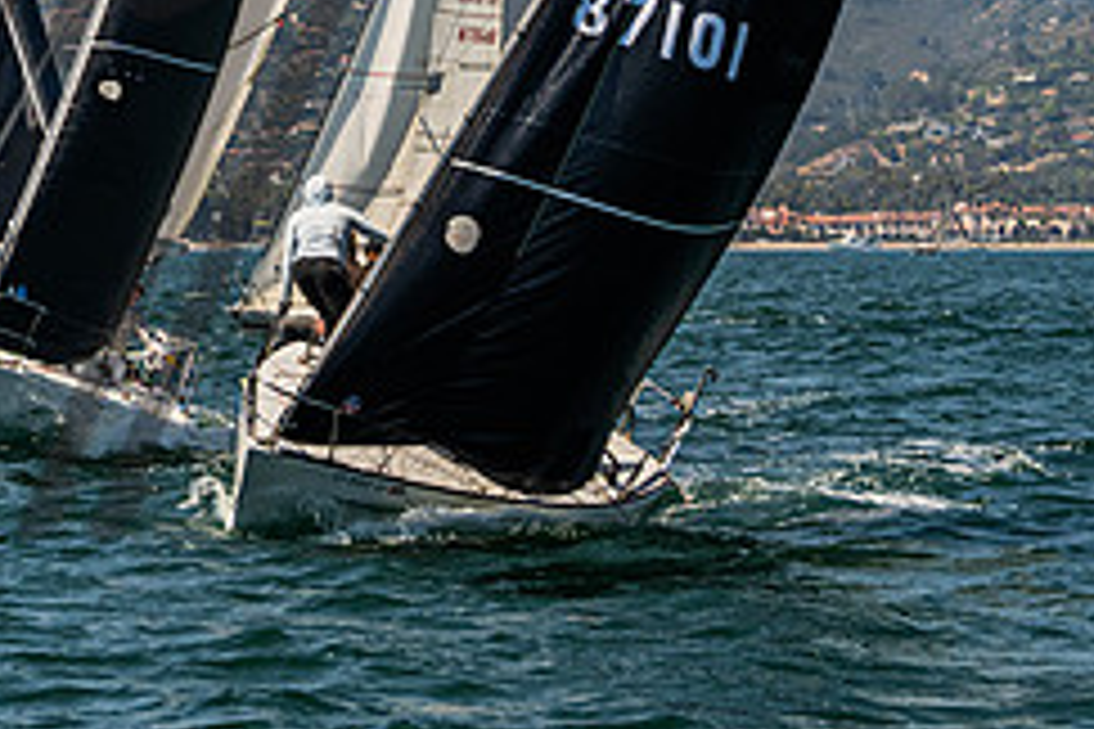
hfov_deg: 7.9
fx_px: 7840
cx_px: 15
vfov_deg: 5.3
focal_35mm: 258
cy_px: -155
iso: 500
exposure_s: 1/2000
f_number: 8
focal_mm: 84
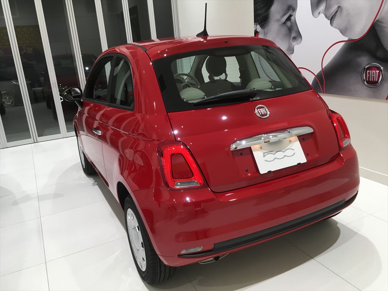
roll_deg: +4.4
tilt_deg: -17.0
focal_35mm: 29
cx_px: 194
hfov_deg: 61.7
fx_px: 325
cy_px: 146
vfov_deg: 48.2
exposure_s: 1/40
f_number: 2.2
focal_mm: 4.15
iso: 25
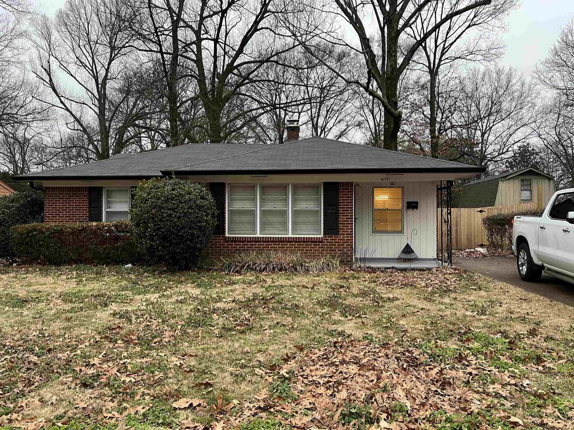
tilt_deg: +0.9
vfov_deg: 53.1
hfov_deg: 67.3
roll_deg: -1.0
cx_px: 287
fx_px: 431
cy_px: 215
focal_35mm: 26
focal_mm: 5.7
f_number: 1.5
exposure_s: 1/70
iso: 125
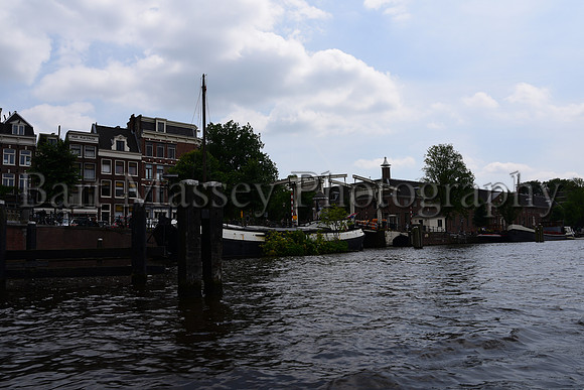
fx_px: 454
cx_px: 292
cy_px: 195
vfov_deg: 46.4
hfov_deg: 65.5
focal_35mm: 28
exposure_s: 1/160
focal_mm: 28
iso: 64
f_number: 11
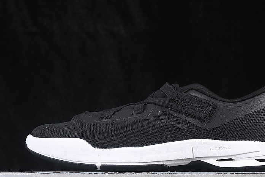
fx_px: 854
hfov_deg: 17.6
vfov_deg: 11.8
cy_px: 87
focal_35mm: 116
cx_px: 163
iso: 160
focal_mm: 50
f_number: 6.3
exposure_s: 1/60
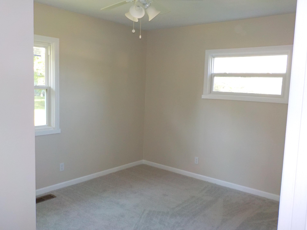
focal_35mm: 30
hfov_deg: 60.0
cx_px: 154
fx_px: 266
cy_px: 115
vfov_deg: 46.8
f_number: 3.3
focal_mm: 4.1
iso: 200
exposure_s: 1/30
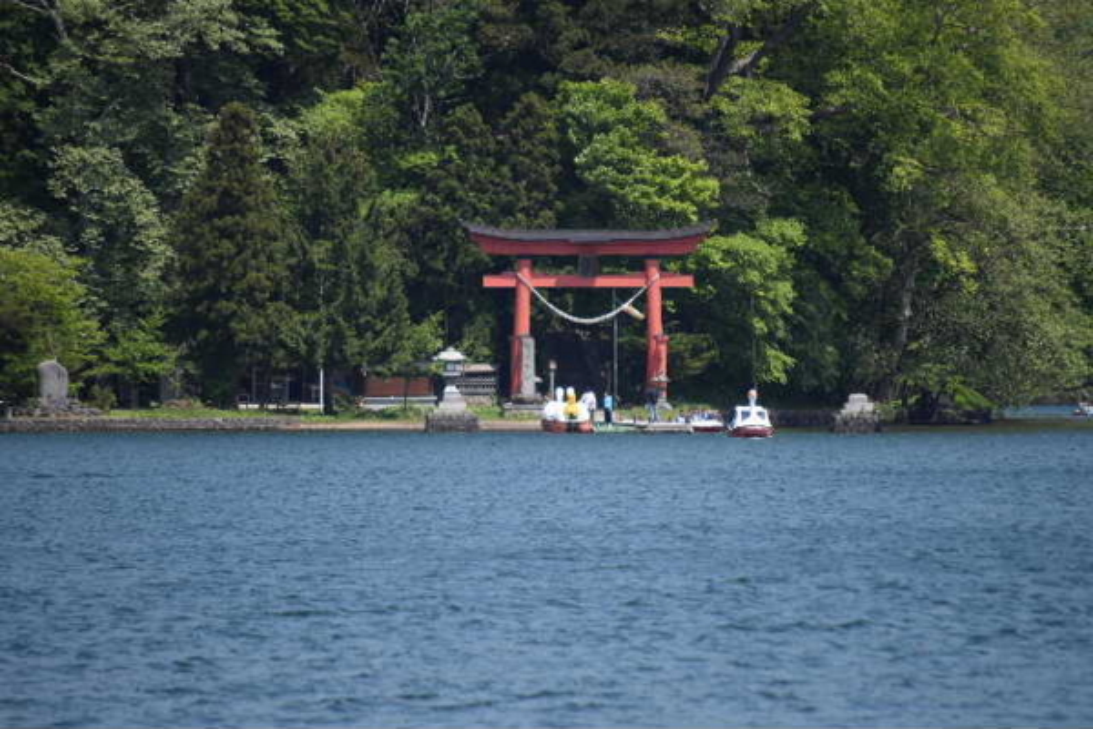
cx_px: 546
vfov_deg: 4.6
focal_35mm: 300
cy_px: 364
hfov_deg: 6.9
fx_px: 9108
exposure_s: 1/1600
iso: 400
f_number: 5.6
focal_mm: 200
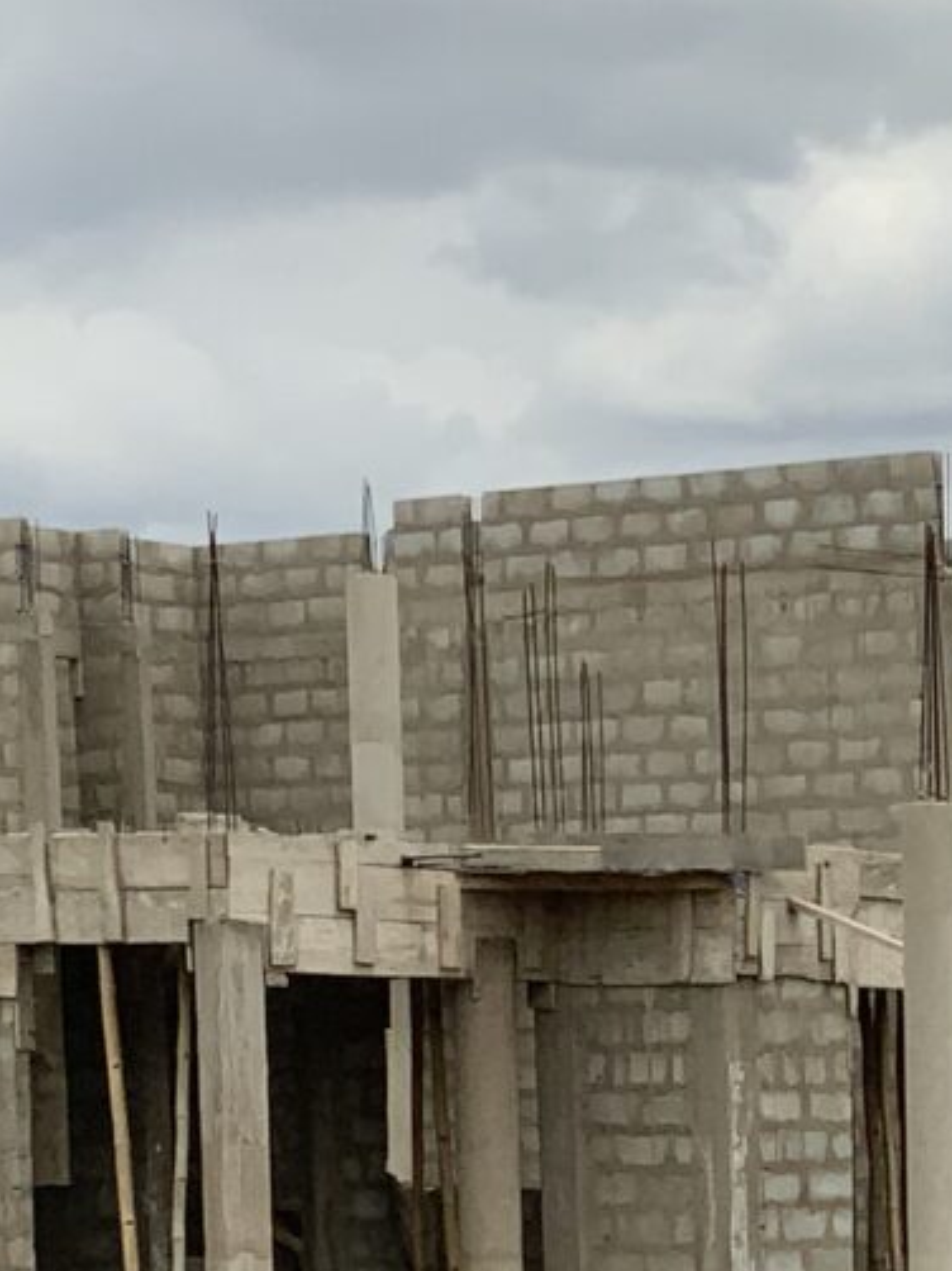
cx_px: 1190
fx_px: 5432
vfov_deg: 12.8
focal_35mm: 148
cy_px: 1818
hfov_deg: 9.8
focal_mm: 3
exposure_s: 1/2959
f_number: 1.8
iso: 16
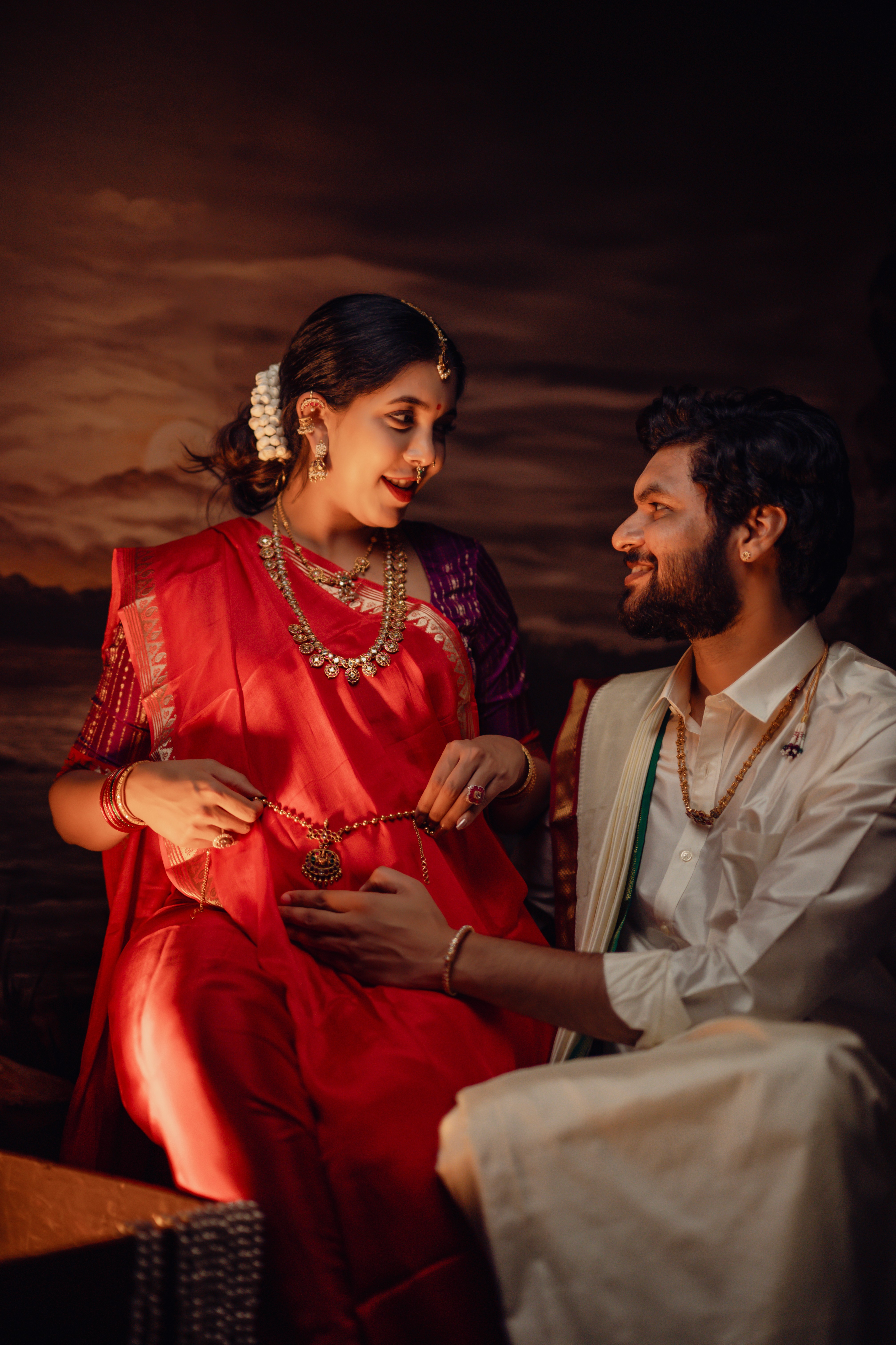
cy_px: 672
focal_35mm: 50
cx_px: 448
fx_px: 1867
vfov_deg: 39.6
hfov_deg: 27.0
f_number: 1.4
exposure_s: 1/640
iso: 1250
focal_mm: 50
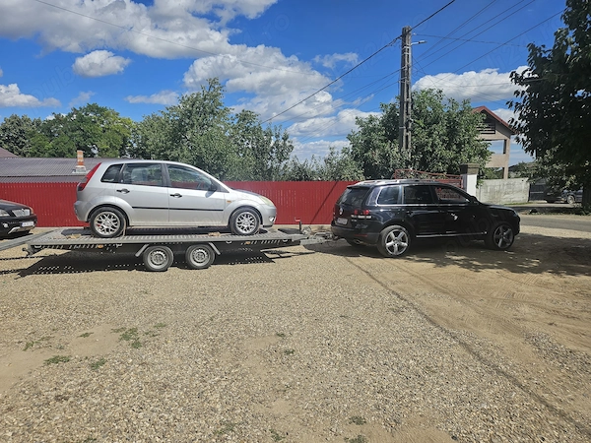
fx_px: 393
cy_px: 222
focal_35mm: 23
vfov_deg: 58.9
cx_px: 296
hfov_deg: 73.9
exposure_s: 1/3034
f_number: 1.8
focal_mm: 5.4
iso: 25
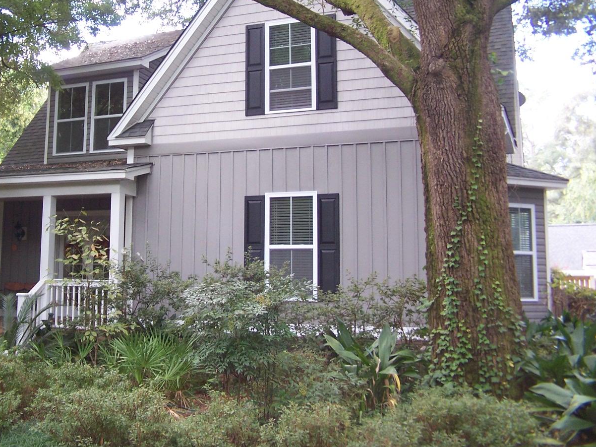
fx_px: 1067
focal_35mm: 62
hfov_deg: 31.0
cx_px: 212
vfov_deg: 23.6
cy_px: 166
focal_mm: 8
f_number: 3
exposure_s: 1/30
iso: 100
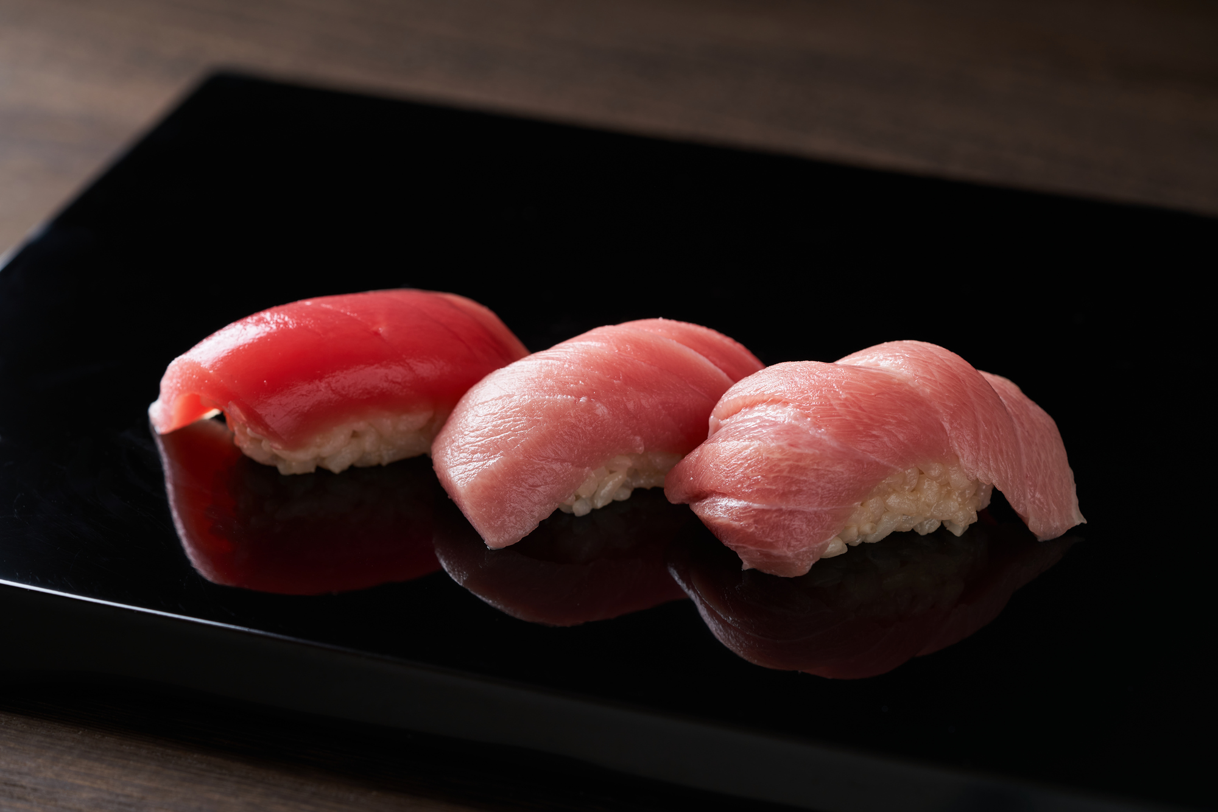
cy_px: 406
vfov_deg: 15.2
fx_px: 3045
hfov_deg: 22.6
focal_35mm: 90
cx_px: 609
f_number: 5.6
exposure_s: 1/125
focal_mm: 90
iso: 100
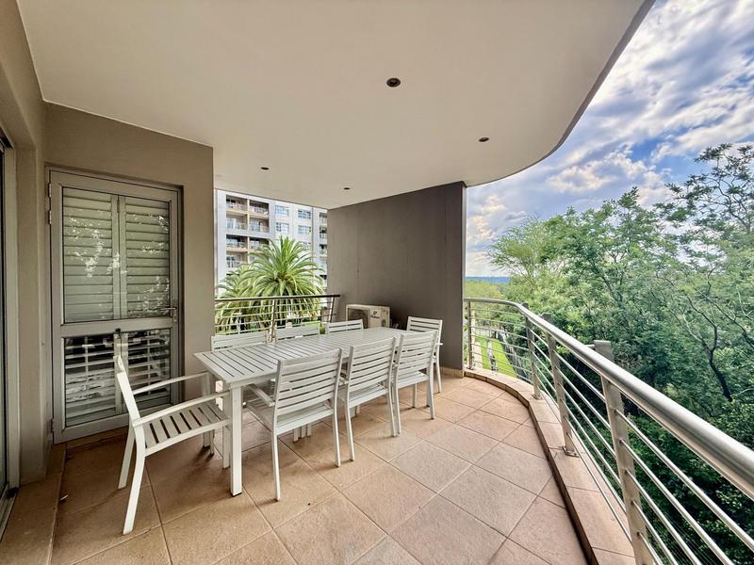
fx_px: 305
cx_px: 377
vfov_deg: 85.7
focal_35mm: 14
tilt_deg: -0.4
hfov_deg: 102.1
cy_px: 282
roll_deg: -0.2
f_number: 2.2
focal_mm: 2.22
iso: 64
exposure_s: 1/379
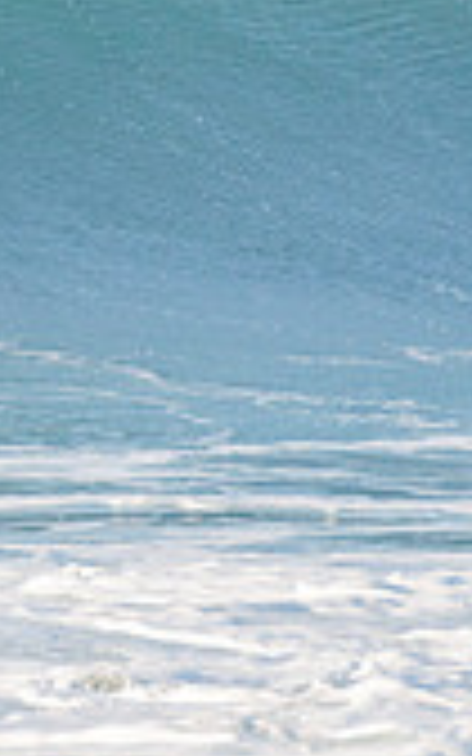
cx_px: -544
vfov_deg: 1.2
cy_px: -70
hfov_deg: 0.7
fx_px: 36285
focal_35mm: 1763
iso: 360
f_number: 5.6
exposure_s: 1/1600
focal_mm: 500
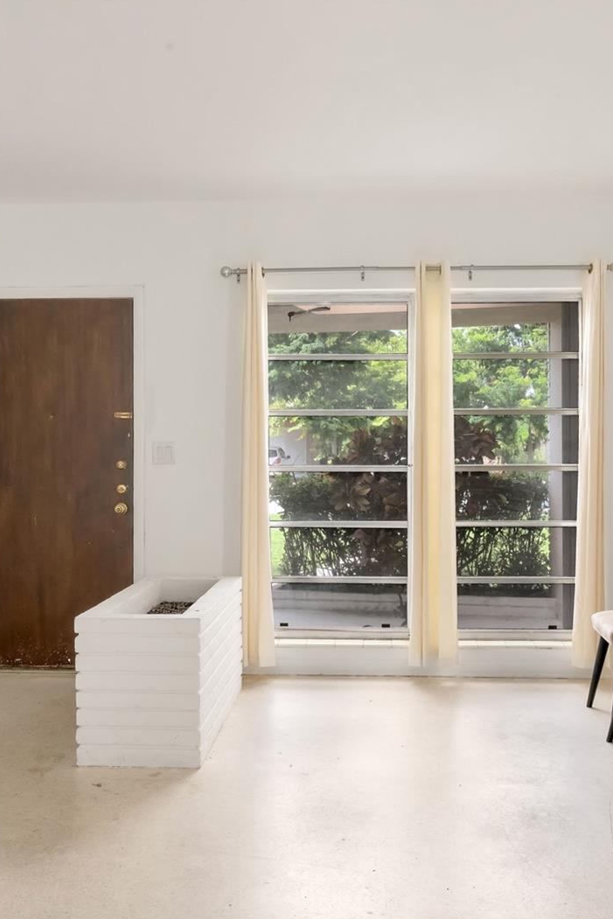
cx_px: 338
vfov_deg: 54.4
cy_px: 460
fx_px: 894
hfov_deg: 37.8
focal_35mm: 35
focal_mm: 15.1
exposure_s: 1/30
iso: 800
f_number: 8
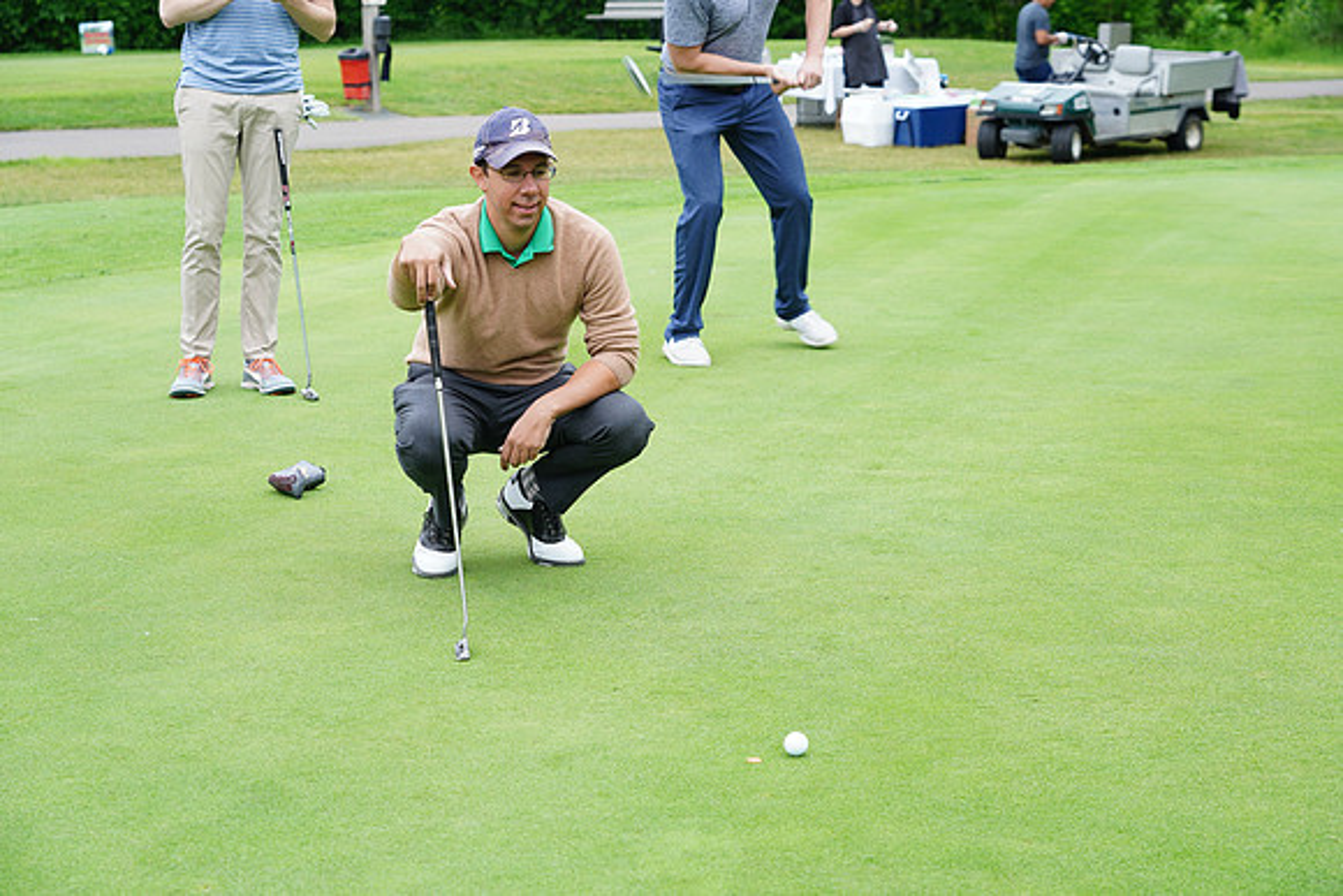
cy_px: 448
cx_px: 672
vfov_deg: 16.5
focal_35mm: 83
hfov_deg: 24.5
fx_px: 3097
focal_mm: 83
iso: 125
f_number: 6.3
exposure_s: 1/100
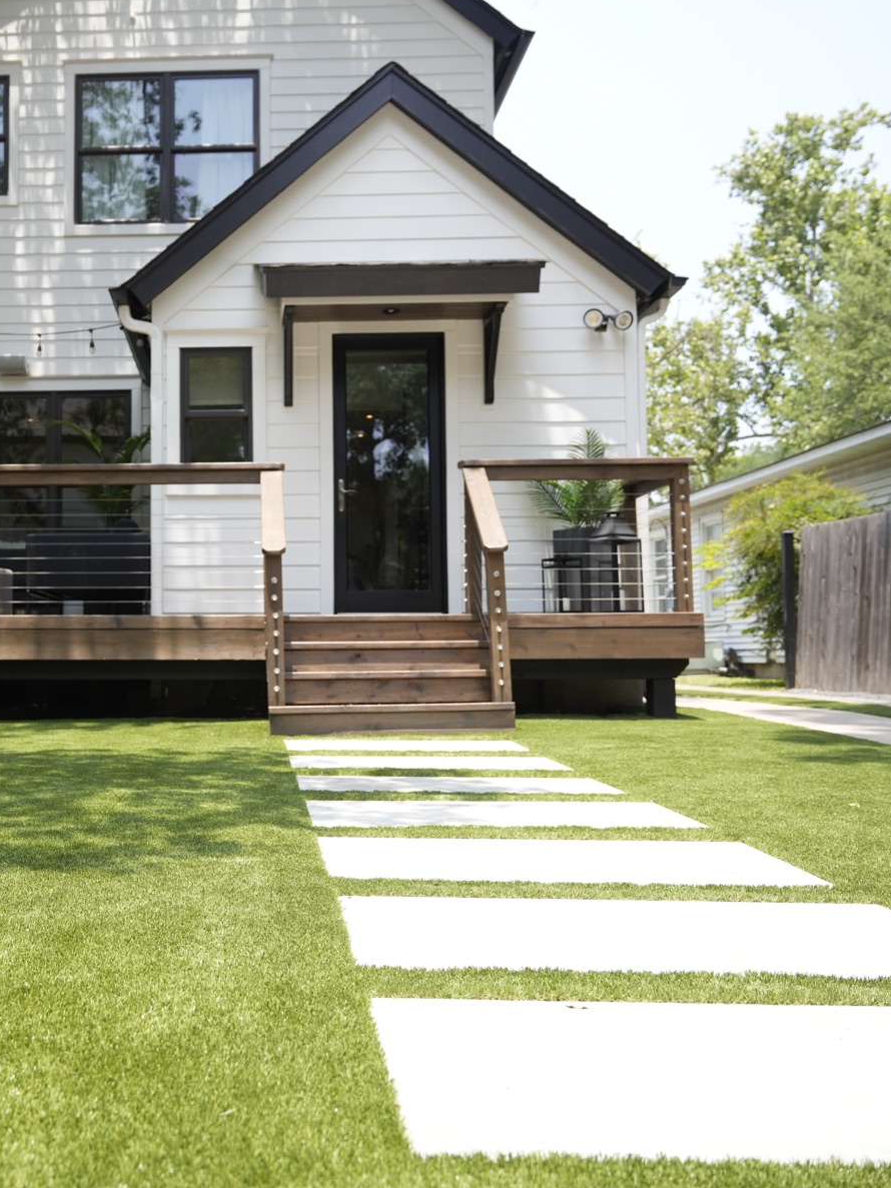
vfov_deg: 52.6
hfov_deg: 39.1
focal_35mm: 35
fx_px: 1201
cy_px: 589
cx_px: 173
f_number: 3.2
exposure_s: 1/800
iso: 200
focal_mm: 24
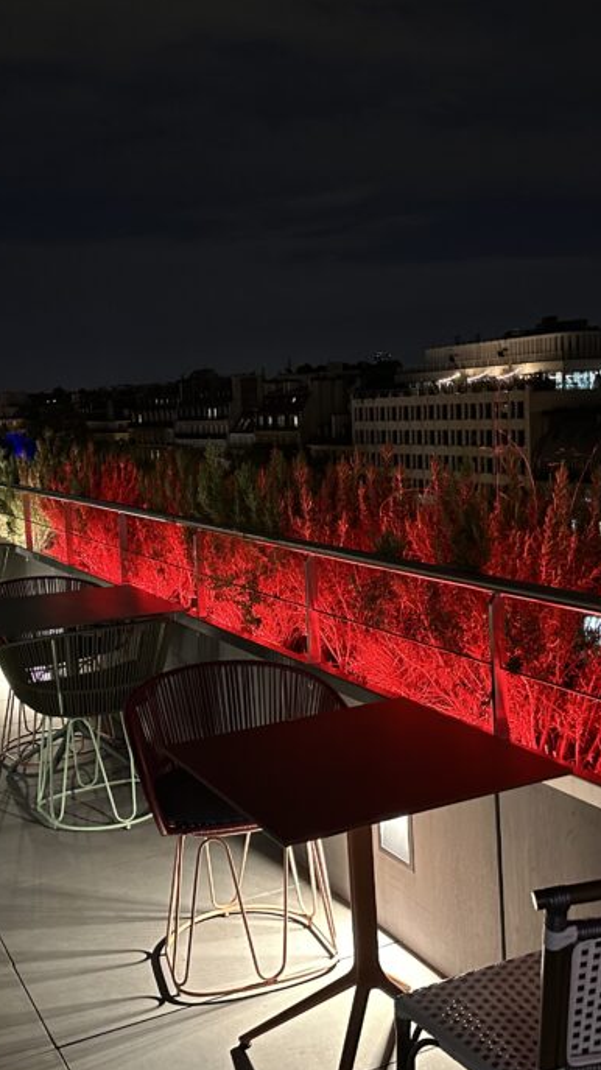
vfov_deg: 51.6
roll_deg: +2.5
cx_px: 330
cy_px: 512
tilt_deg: -7.2
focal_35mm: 39
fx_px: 1106
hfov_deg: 30.4
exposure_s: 1/30
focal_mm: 6.86
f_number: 1.78
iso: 1600
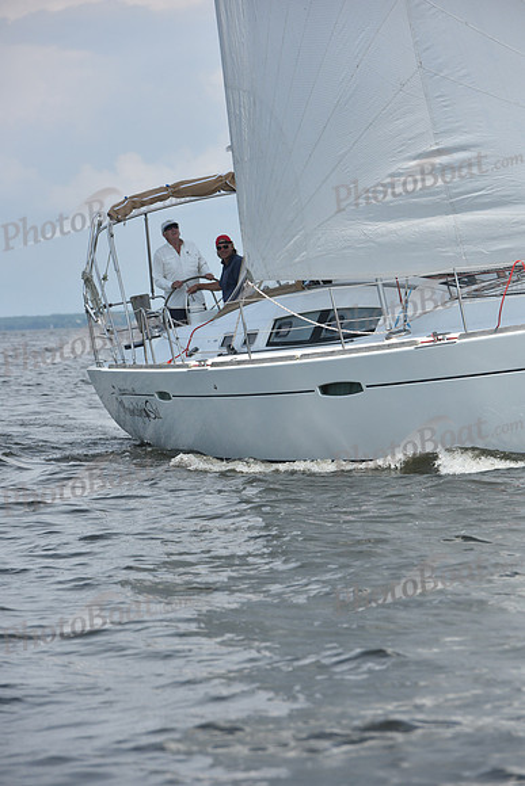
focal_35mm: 195
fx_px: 4263
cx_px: 262
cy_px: 393
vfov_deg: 10.5
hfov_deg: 7.0
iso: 320
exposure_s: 1/1250
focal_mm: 195
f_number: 9
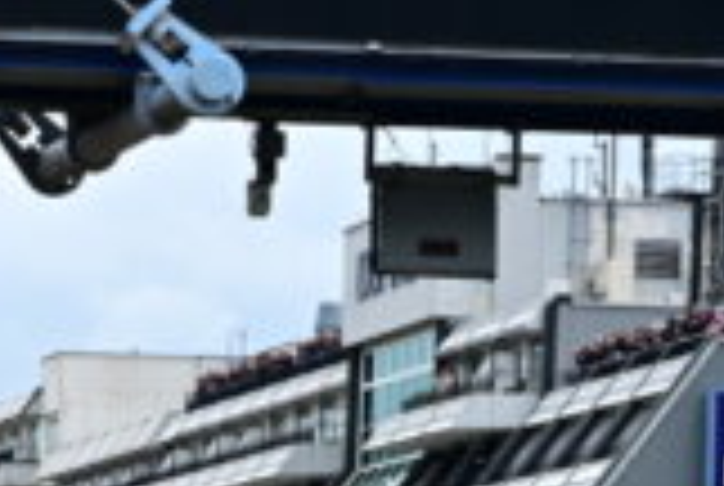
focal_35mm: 347
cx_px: -904
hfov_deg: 5.7
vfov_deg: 3.9
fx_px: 6991
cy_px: 943
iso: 250
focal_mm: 70
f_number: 5.6
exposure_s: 1/800
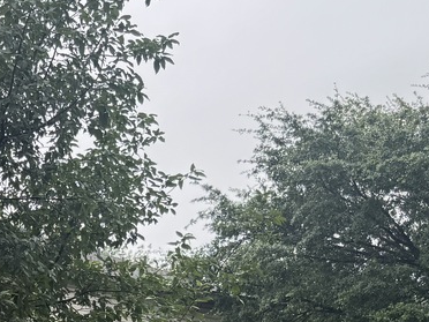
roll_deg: +1.2
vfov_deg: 15.2
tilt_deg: +5.7
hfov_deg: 19.1
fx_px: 1153
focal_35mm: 93
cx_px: -165
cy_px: 413
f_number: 1.78
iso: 80
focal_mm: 6.76
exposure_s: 1/792
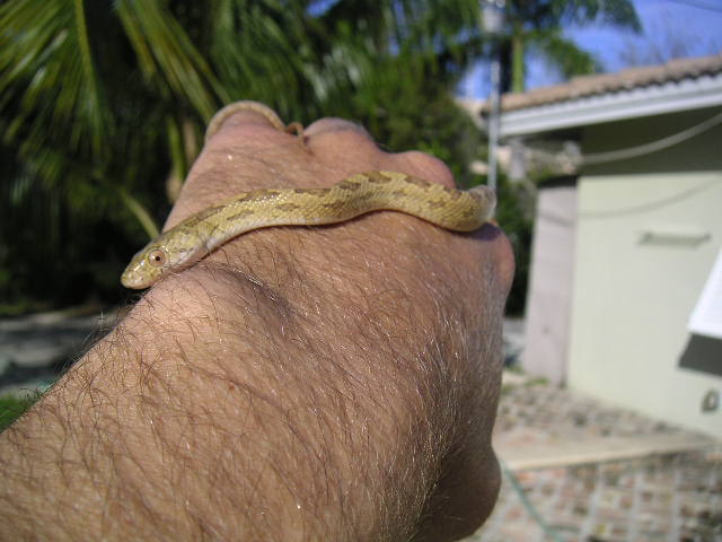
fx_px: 772
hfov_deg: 50.1
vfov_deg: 38.7
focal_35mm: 37
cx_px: 361
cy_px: 271
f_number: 6.7
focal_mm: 5.7
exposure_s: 1/180
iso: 50
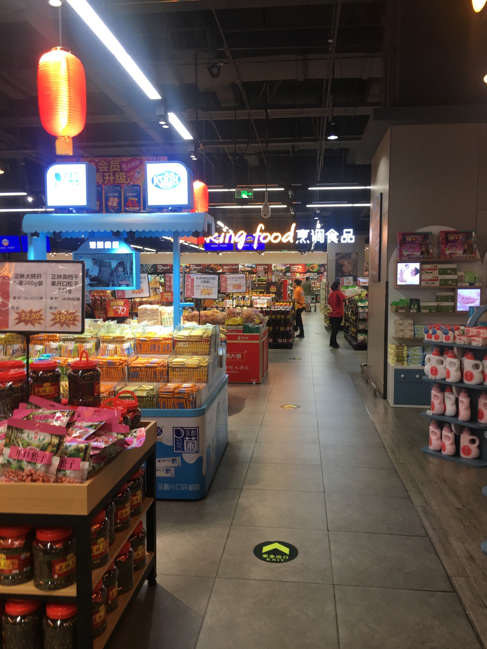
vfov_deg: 61.7
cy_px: 324
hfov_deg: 48.2
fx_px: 544
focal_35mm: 29
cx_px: 244
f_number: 2.2
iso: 32
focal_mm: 4.15
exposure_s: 1/33
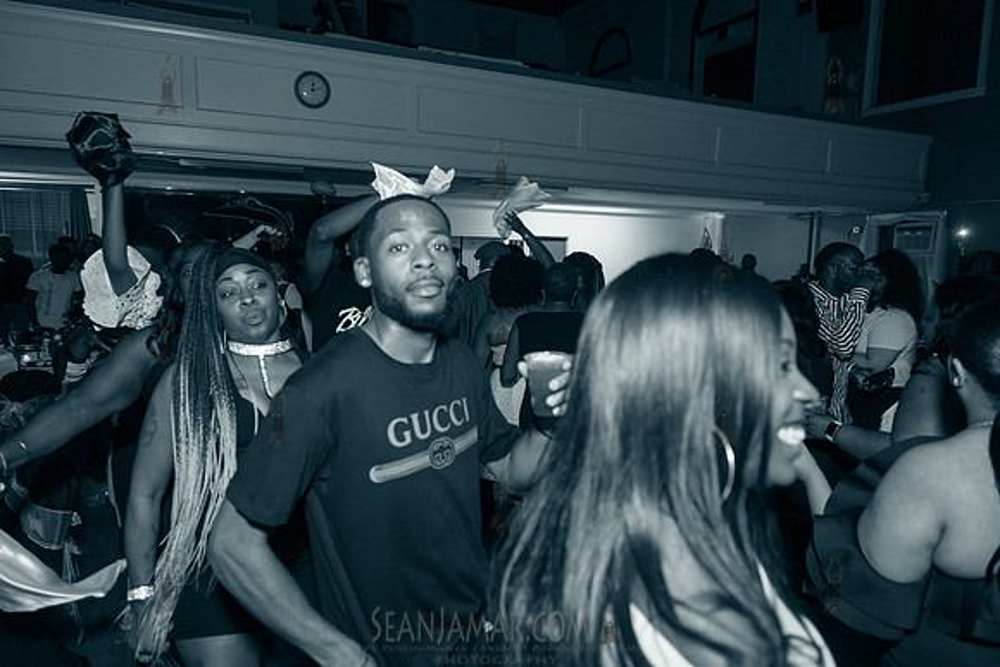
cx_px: 500
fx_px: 667
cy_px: 334
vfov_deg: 53.2
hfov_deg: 73.7
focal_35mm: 24
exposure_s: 1/320
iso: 2000
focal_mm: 24
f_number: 3.5
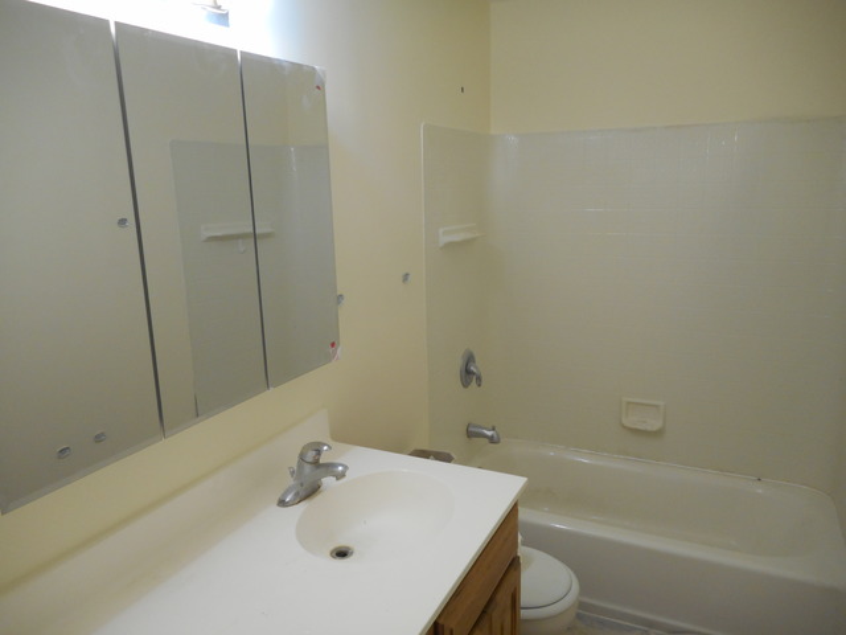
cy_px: 318
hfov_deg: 69.4
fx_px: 611
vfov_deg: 54.9
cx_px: 423
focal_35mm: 25
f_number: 3.7
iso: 160
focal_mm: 4.5
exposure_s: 1/30
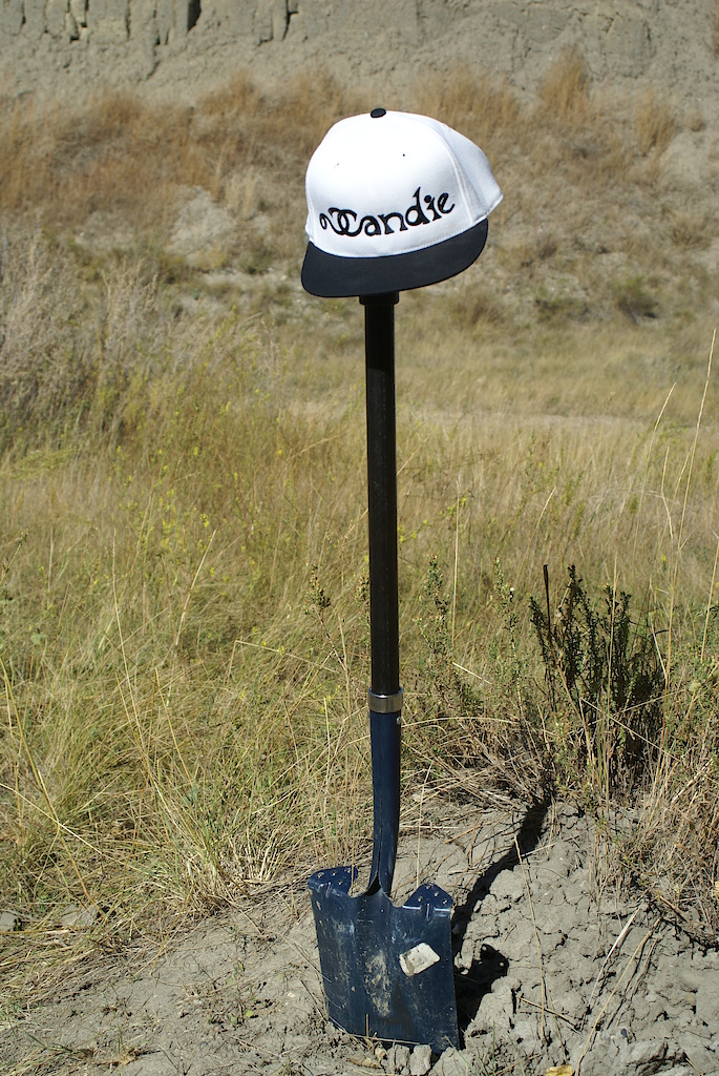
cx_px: 360
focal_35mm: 52
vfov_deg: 37.8
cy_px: 538
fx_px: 1569
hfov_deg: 25.8
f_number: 7.1
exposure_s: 1/500
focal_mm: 35
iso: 100
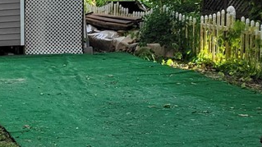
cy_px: 94
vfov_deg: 13.3
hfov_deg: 20.3
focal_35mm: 91
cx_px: -123
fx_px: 632
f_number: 1.8
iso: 40
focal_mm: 5.4
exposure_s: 1/152
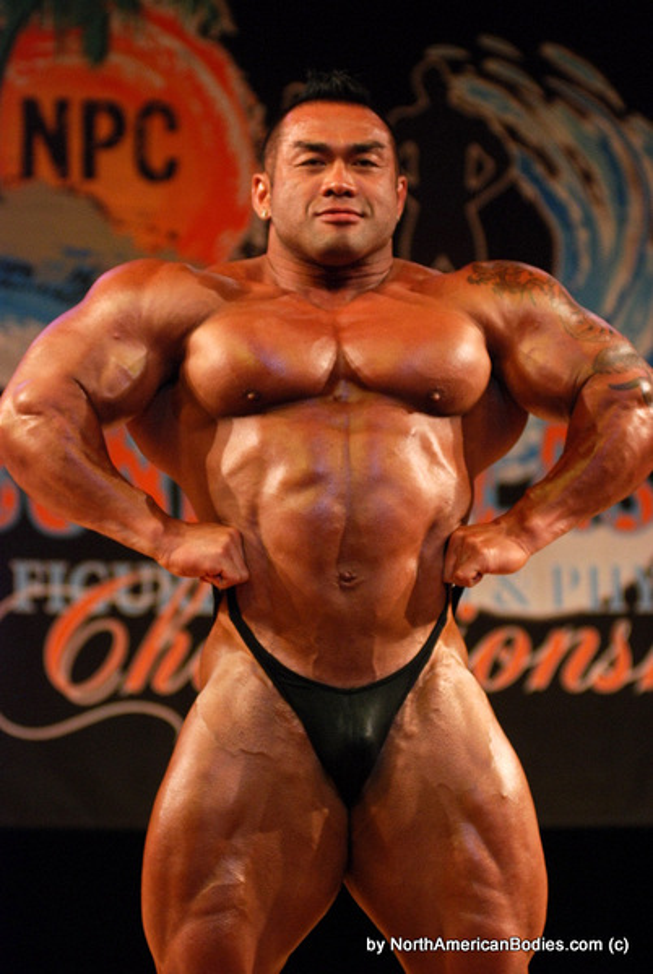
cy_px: 487
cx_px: 326
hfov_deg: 11.5
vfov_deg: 17.0
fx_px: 3254
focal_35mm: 120
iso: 640
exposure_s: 1/125
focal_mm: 80
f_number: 2.8
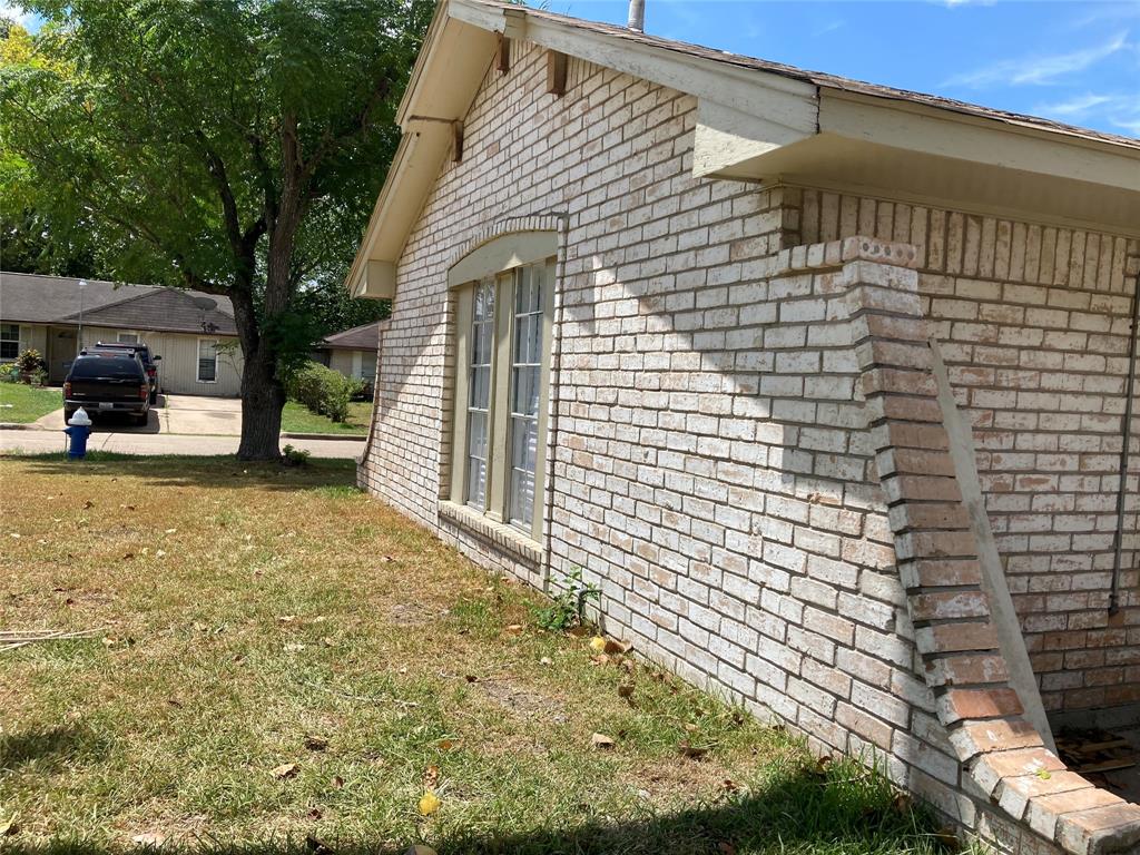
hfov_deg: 63.4
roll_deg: -2.7
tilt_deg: -2.7
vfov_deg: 49.7
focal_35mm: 28
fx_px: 922
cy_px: 428
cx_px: 570
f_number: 1.8
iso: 20
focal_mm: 3.99
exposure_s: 1/2088
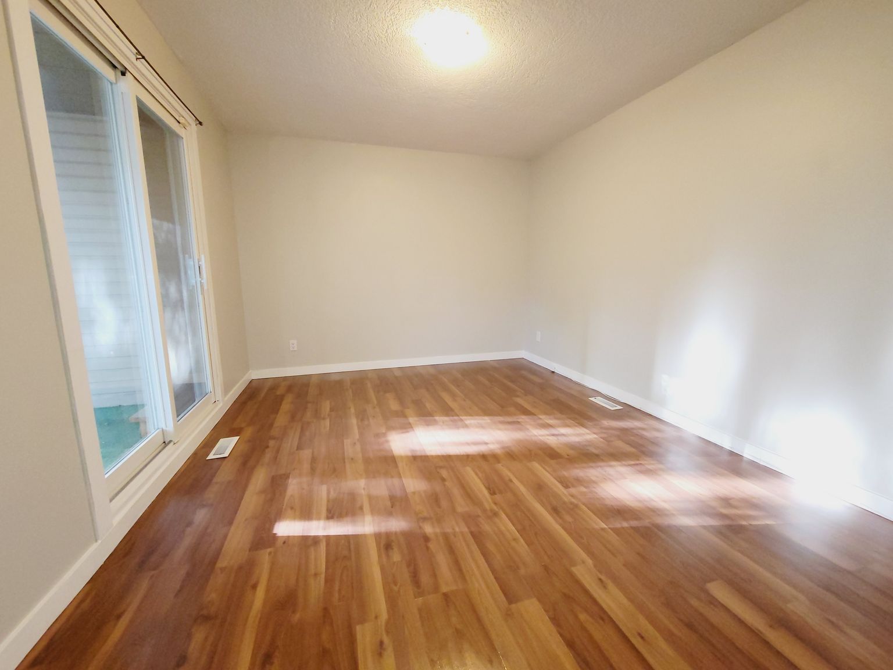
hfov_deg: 106.2
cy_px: 335
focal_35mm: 13
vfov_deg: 89.9
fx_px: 335
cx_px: 446
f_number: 2.2
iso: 320
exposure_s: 1/33
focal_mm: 2.2
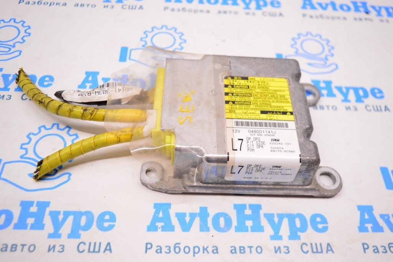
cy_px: 131
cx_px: 196
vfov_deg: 39.9
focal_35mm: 33
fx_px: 360
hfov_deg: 57.3
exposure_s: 1/400
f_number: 3.8
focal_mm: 22
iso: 3200
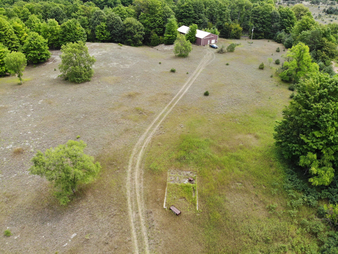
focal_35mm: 24
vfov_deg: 56.8
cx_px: 169
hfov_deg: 71.6
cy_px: 127
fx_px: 234
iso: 100
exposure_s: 1/295
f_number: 2.8
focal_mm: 4.5
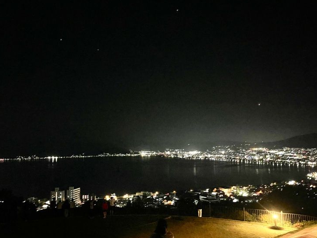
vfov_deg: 49.7
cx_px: 167
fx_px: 256
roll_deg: +1.4
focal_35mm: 28
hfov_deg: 63.4
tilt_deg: +4.4
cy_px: 129
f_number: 1.6
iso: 8000
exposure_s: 1/17
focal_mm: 5.1
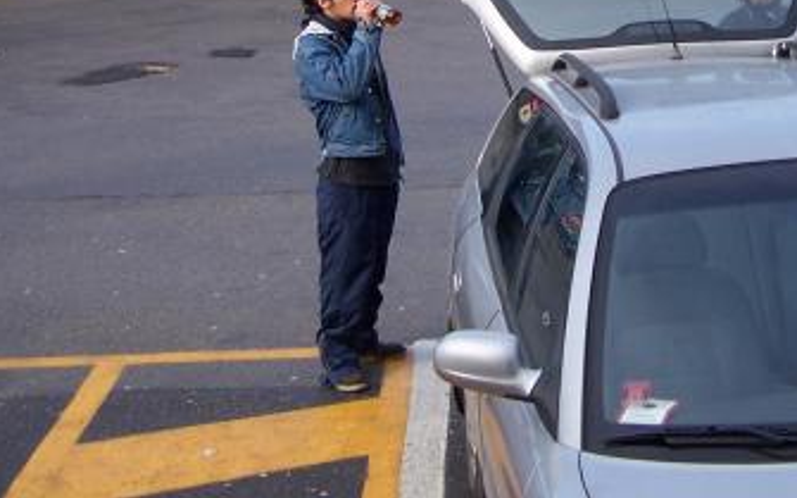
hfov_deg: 27.8
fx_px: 1585
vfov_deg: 17.2
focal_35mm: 73
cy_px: -71
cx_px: 597
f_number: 3
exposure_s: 1/350
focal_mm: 6
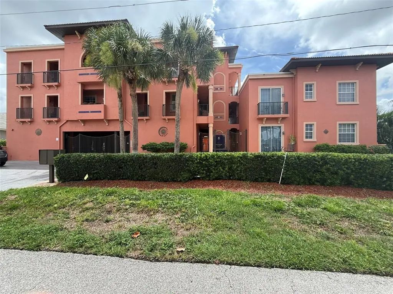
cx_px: 196
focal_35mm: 14
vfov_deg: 85.7
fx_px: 159
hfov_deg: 102.1
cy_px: 147
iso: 50
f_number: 2.2
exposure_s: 1/363
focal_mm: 2.22
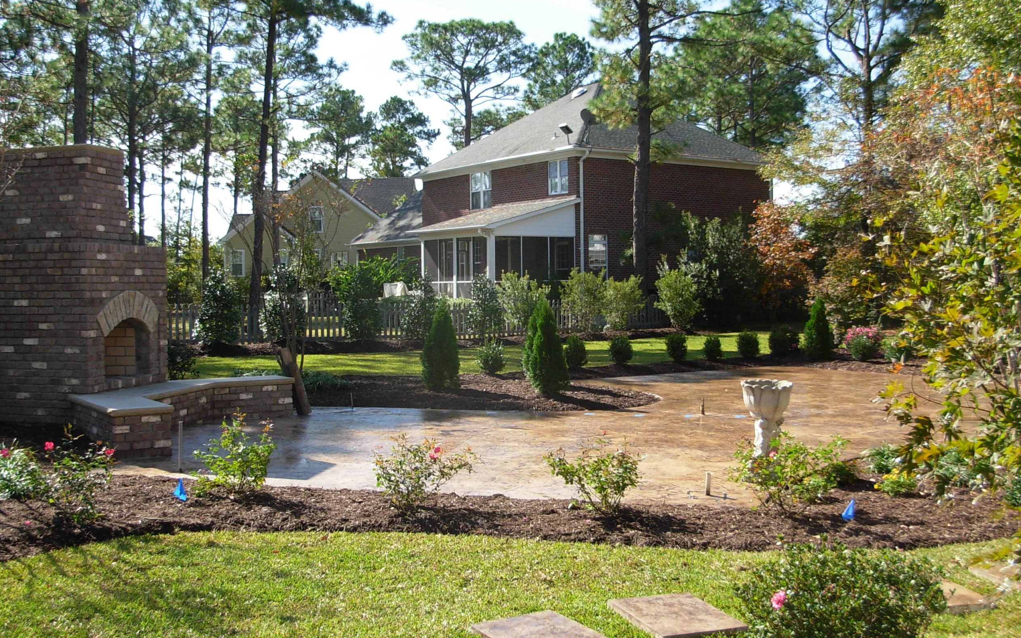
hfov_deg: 48.2
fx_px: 1141
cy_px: 294
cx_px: 505
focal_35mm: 41
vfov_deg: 31.2
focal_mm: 6.3
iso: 79
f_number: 2.9
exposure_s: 1/527
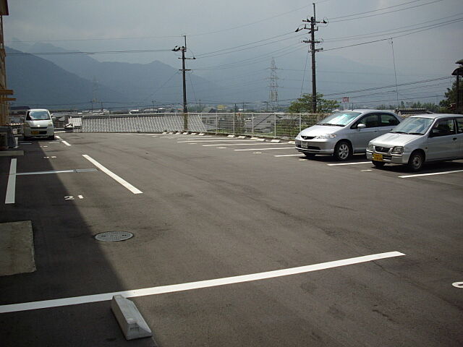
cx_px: 232
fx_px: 495
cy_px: 174
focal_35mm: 37
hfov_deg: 50.1
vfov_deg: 38.7
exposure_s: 1/640
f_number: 5.6
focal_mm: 6.2
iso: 80
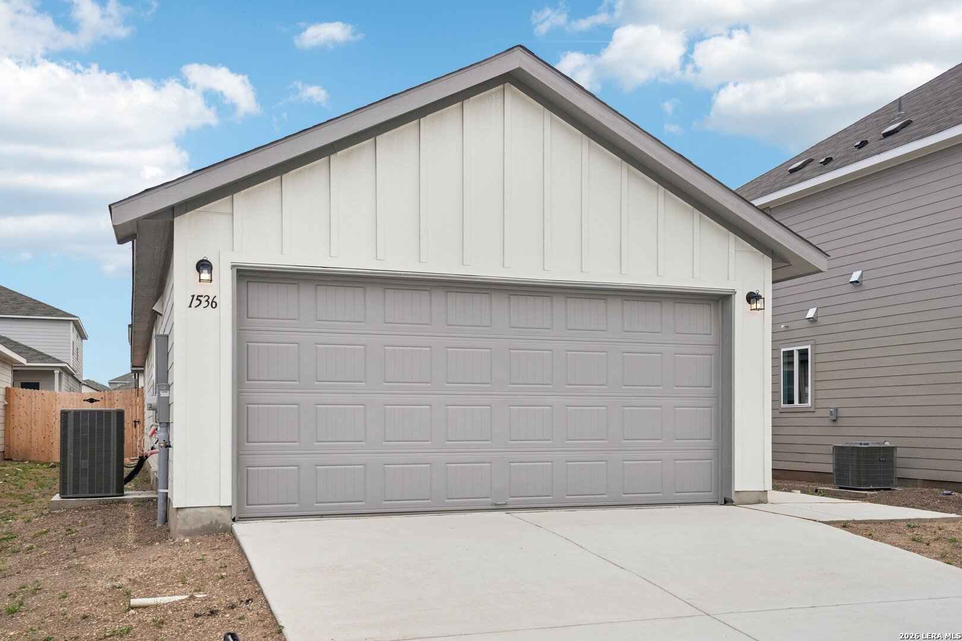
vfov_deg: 37.9
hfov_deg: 54.4
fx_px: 935
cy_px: 320
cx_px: 481
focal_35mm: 35
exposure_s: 1/750
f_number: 8
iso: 200
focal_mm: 35
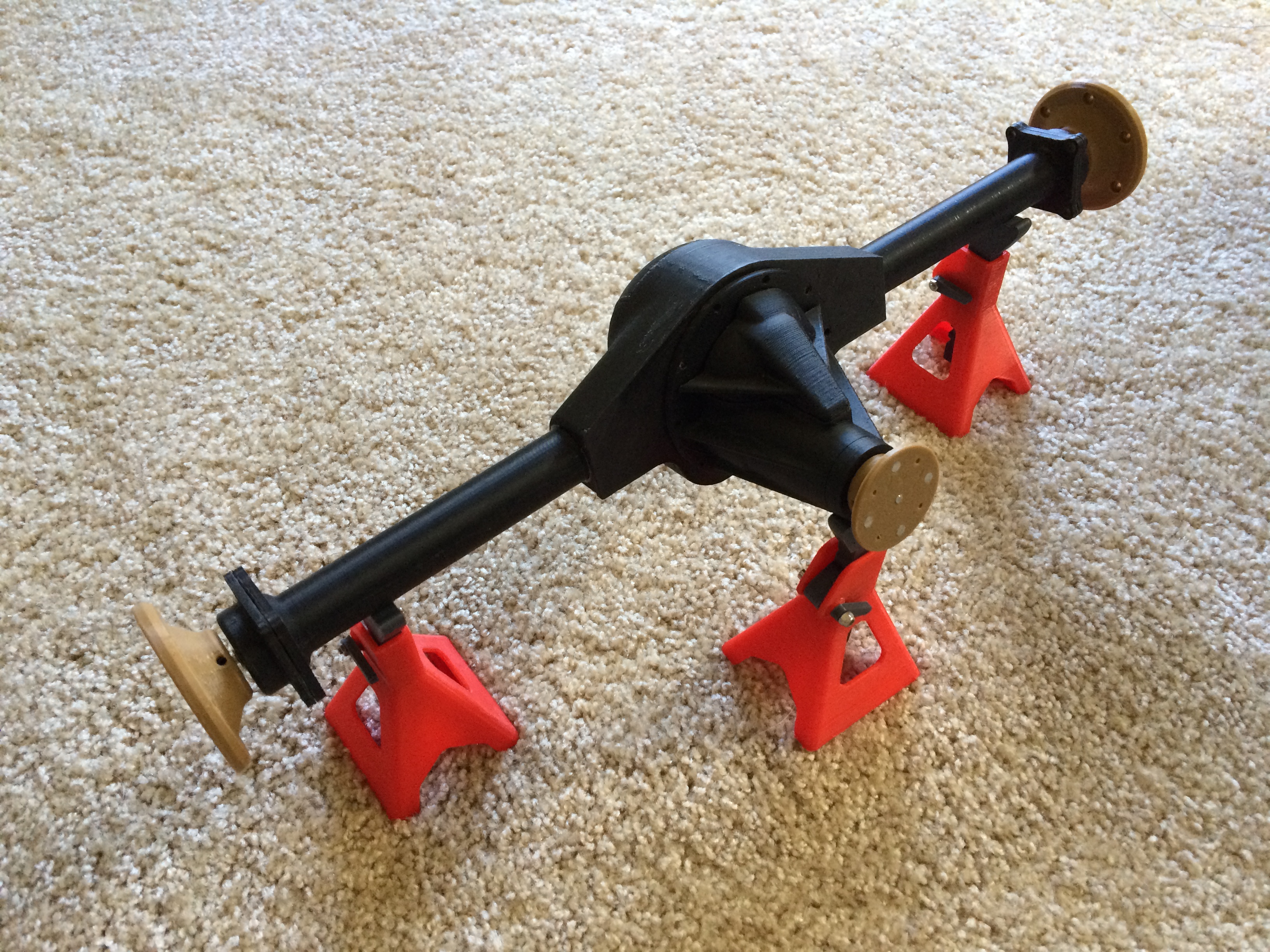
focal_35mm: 29
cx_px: 635
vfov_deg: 48.2
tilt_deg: -50.9
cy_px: 476
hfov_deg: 61.7
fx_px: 1064
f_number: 2.2
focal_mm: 4.15
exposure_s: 1/30
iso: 160
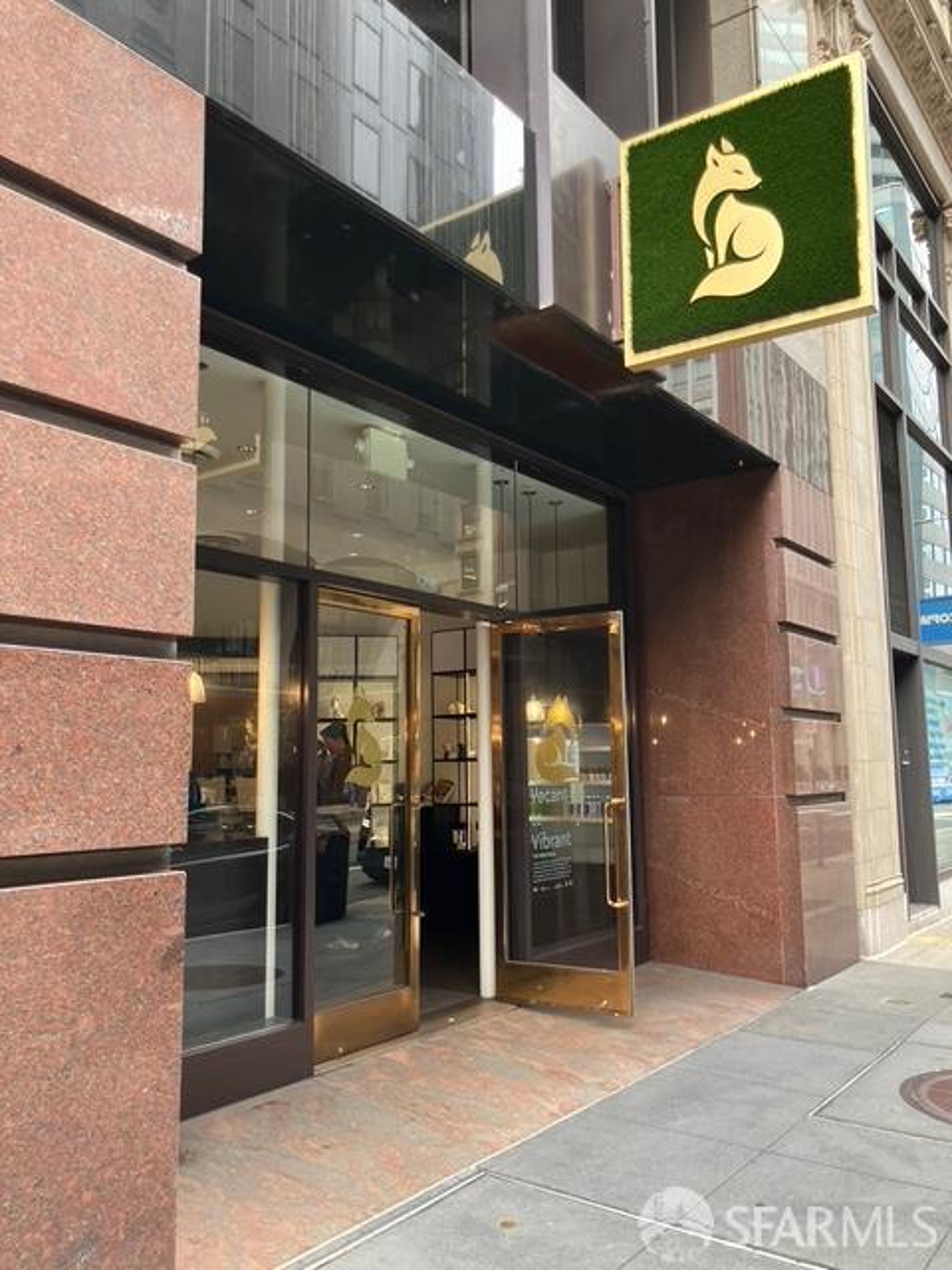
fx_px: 1027
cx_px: 476
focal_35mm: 28
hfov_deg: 49.7
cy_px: 635
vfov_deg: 63.4
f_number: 1.8
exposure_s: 1/121
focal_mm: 3.99
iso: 80
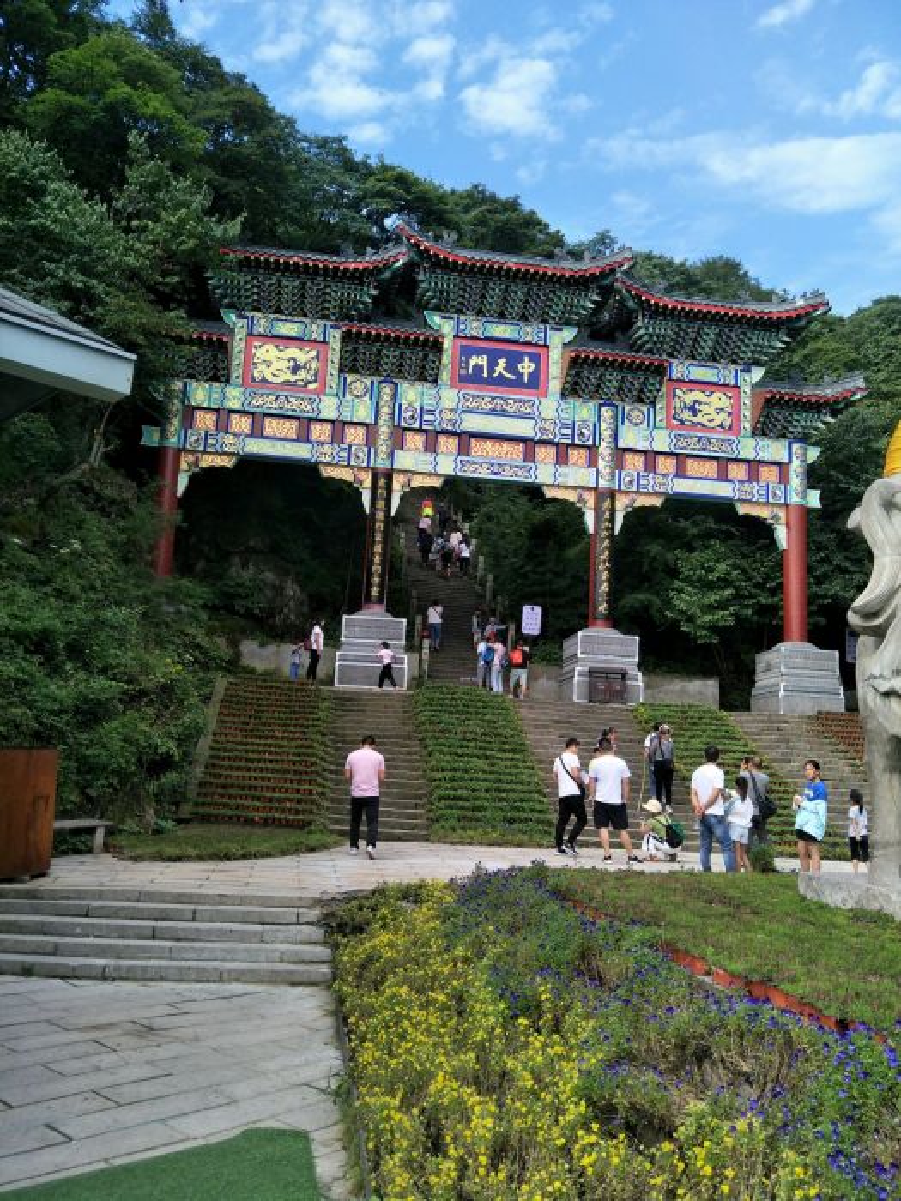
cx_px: 450
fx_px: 833
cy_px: 600
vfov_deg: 71.6
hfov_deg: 56.8
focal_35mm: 24
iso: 55
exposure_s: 1/625
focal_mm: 4.1
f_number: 1.7
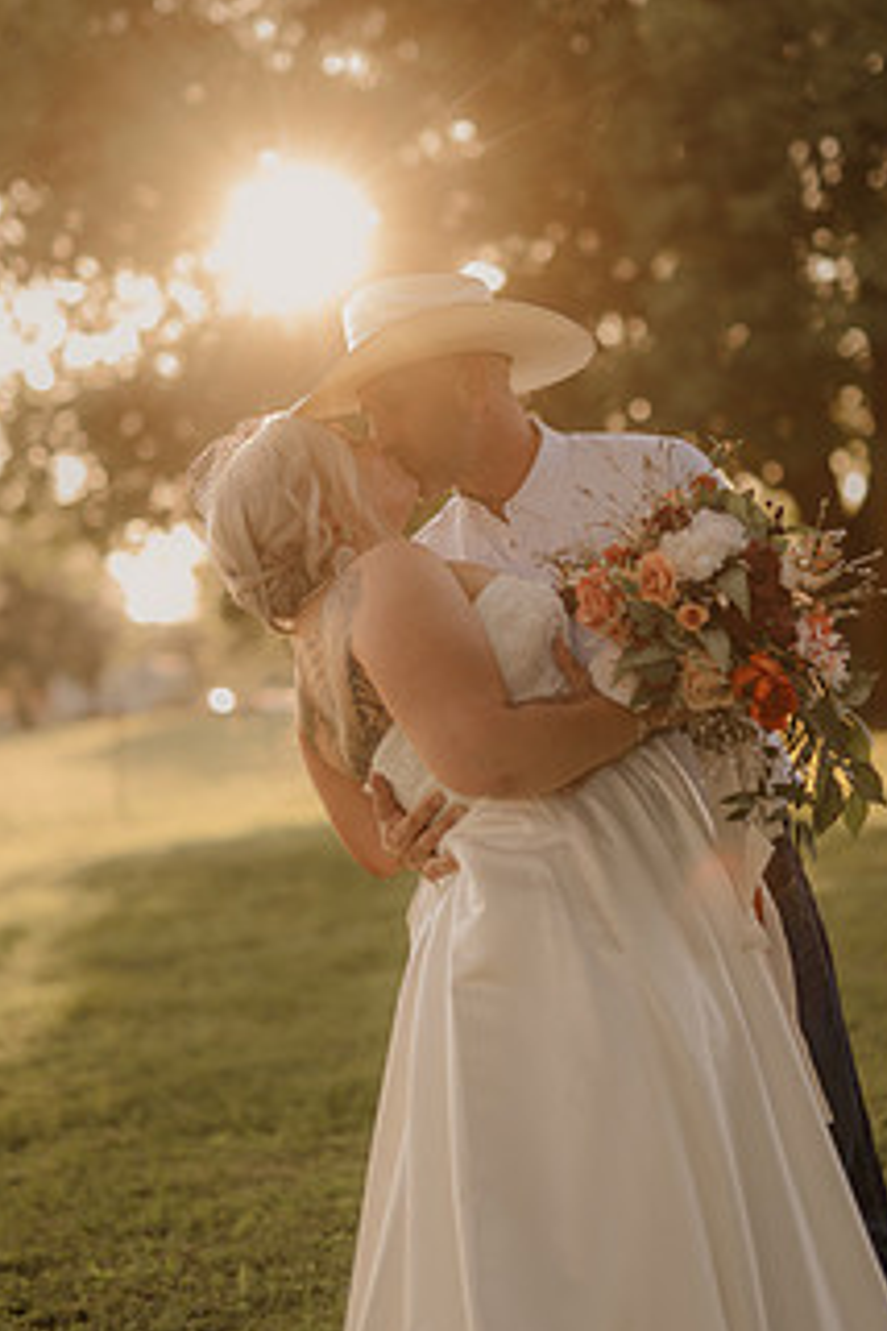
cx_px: 477
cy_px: 527
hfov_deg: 19.5
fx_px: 2587
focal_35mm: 70
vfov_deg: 28.8
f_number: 2.8
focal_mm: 50
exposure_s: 1/640
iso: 200
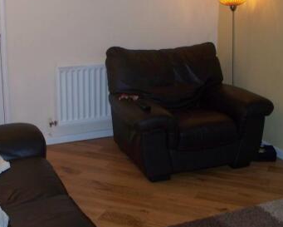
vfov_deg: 25.4
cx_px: 117
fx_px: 503
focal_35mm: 60
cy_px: 102
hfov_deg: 31.4
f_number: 2.8
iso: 200
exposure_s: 1/30
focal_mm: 7.54
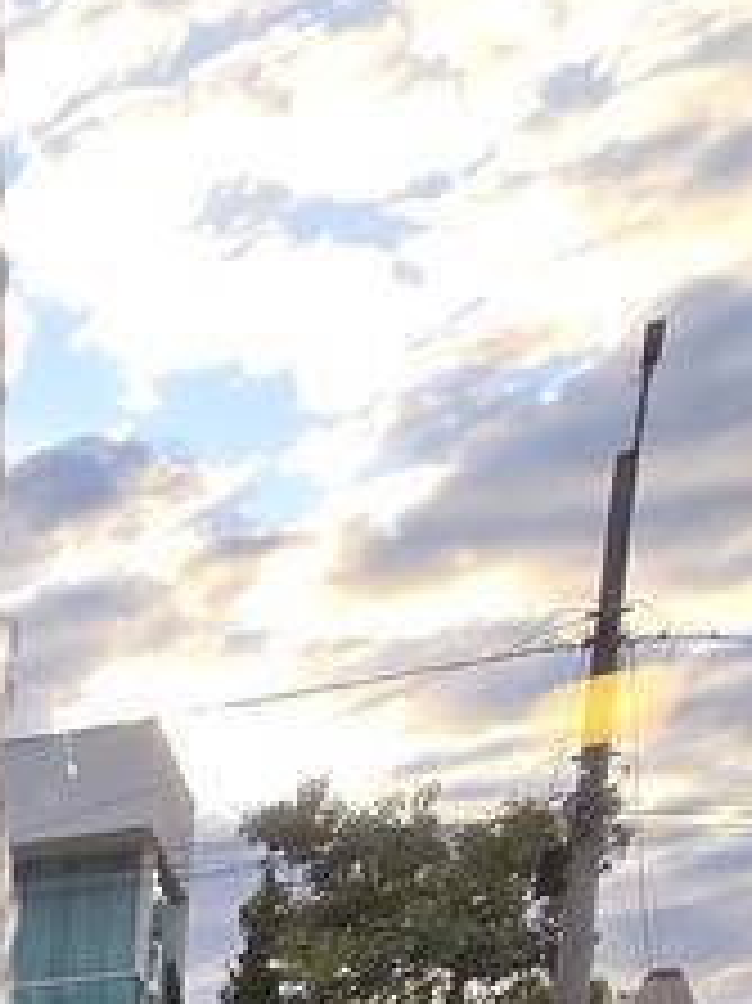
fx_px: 1827
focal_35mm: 63
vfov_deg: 22.3
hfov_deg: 15.0
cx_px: -1013
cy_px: 1684
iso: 50
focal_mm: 2.2
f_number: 2.2
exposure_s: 1/279
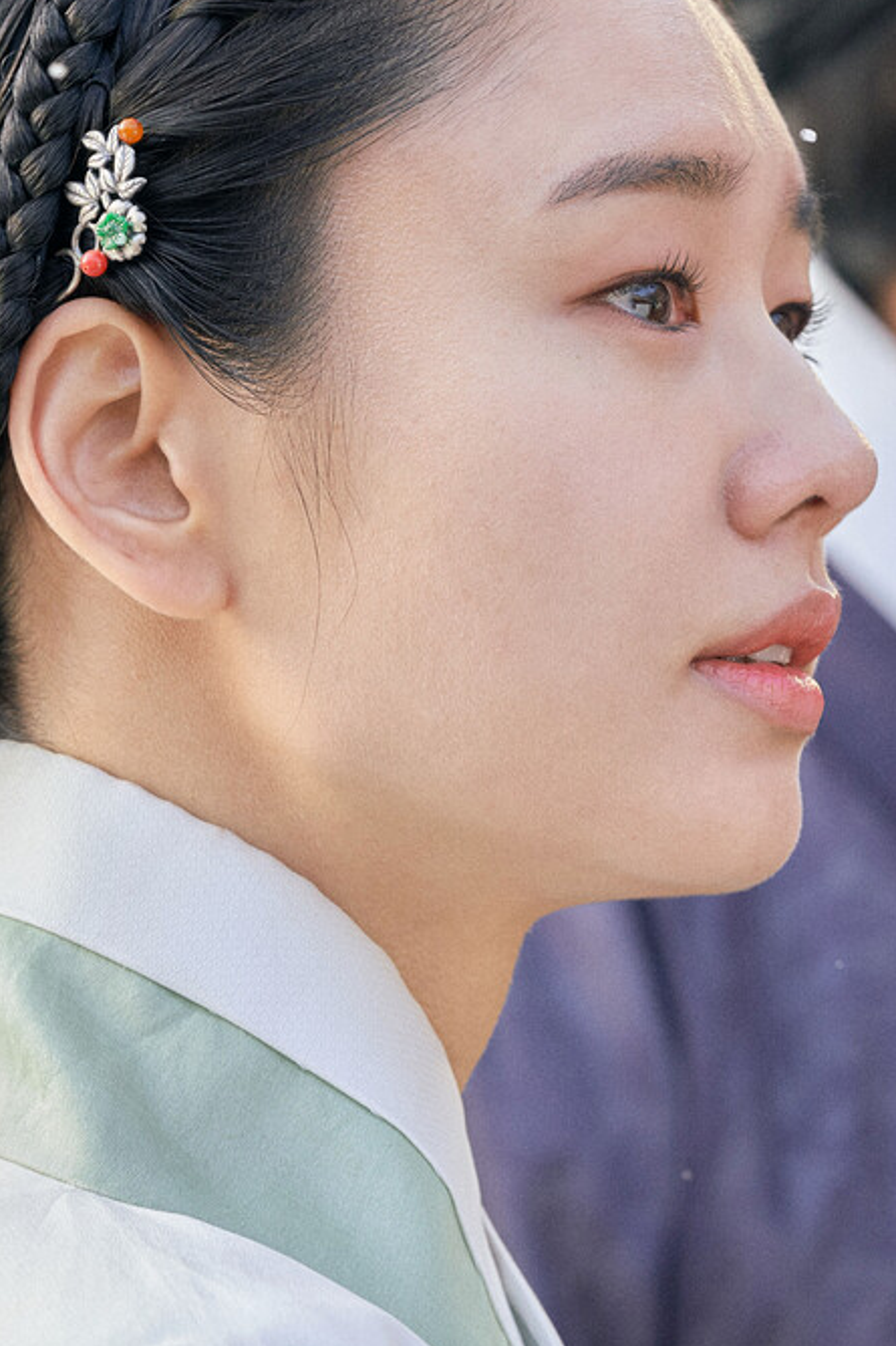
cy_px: 700
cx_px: 677
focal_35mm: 394
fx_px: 14716
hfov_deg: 3.5
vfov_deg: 5.2
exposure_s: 1/320
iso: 500
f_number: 5.6
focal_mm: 195
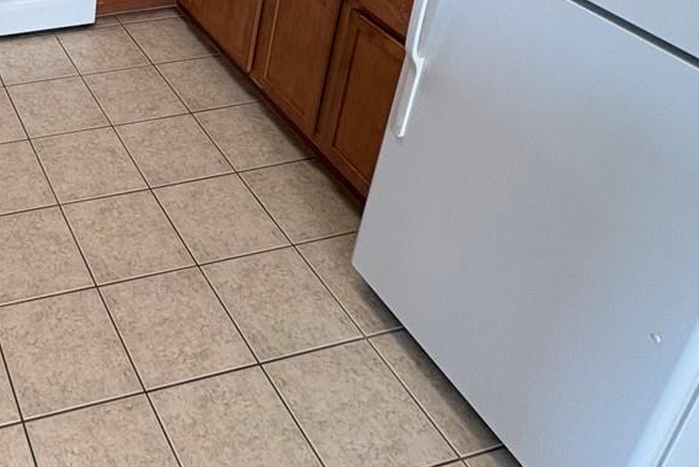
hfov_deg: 40.5
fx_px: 796
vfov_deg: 28.0
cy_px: -112
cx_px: -25
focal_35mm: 41
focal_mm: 2.22
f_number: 2.2
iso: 160
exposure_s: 1/120
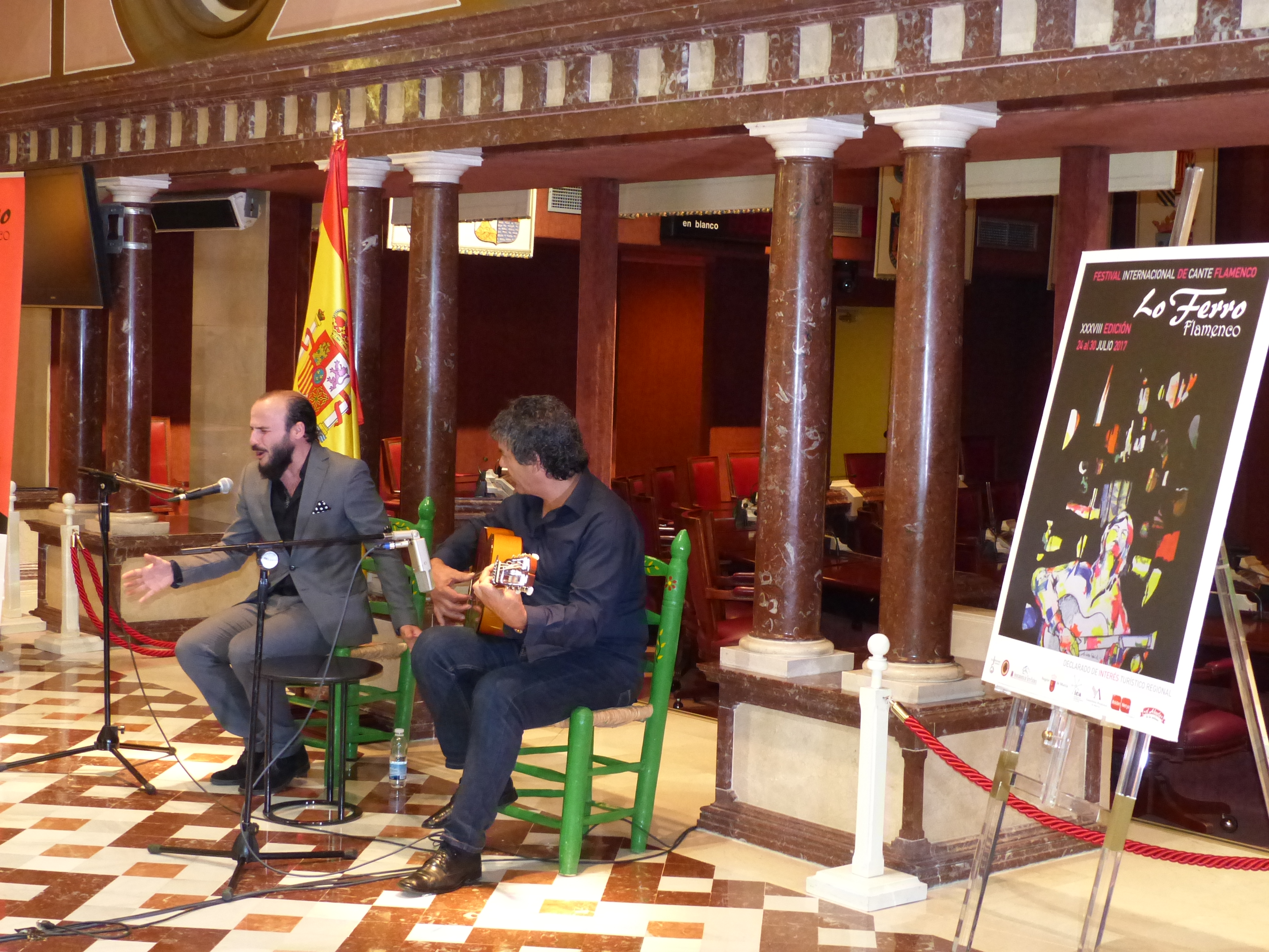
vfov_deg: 26.6
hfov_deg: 34.9
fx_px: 2016
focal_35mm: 55
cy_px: 476
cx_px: 634
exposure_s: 1/15
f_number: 2.8
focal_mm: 9.9
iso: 800
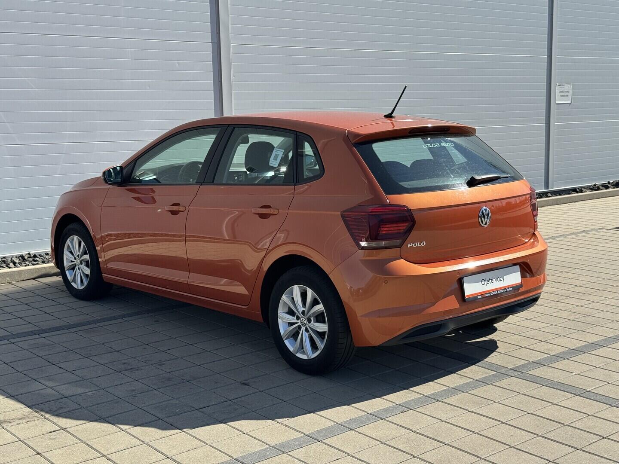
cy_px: 232
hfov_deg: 39.7
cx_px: 310
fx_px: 858
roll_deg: +1.5
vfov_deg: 30.3
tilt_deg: -8.1
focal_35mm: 48
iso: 64
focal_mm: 6.76
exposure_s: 1/2959
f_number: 1.78
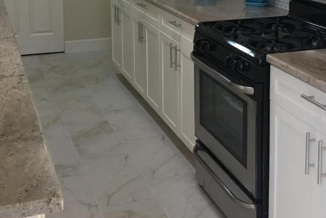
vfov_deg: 21.7
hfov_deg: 32.8
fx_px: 553
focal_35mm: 61
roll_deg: -0.1
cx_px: 188
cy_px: 16
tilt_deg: -8.3
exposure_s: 1/40
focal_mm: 4.15
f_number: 2.2
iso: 25
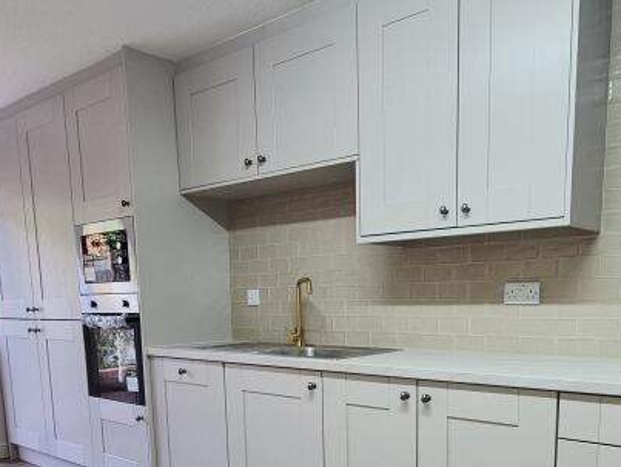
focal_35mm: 33
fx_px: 593
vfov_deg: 40.7
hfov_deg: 55.2
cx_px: 336
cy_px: 393
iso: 50
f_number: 2.2
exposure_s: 1/50
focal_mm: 1.74
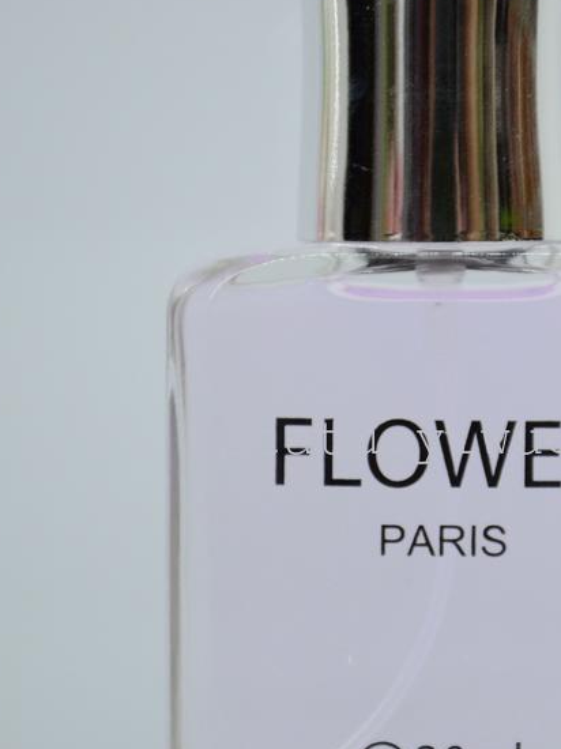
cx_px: 440
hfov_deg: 6.5
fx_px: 4928
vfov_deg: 8.7
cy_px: 394
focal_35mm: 228
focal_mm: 85
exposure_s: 1/250
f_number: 5.6
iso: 1600
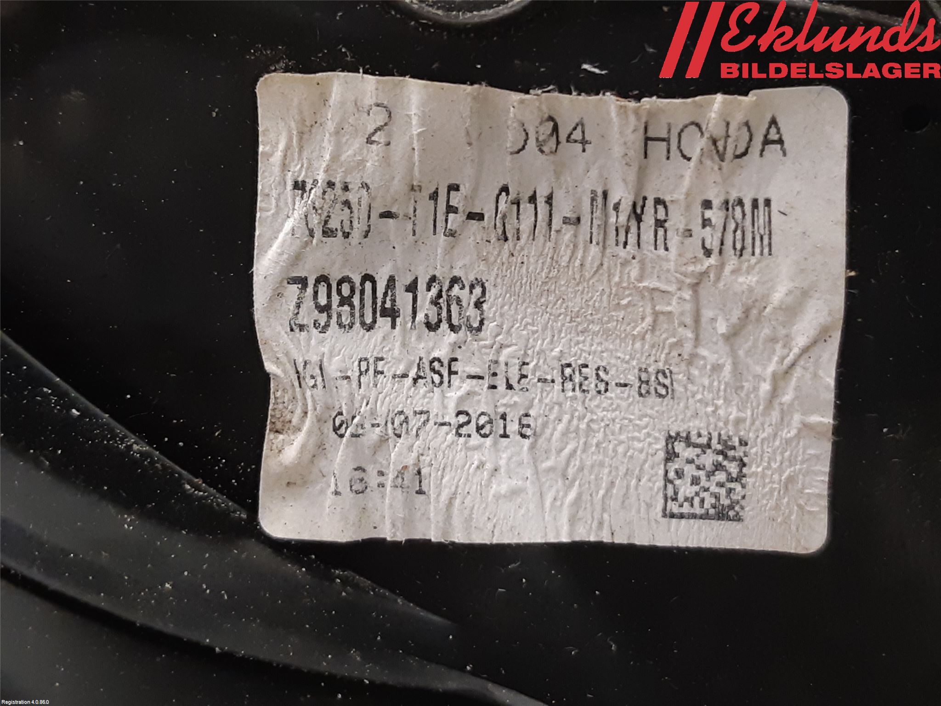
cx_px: 470
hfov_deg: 67.3
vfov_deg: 53.1
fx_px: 707
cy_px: 353
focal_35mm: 26
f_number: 1.7
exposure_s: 1/50
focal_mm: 3.93
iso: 200
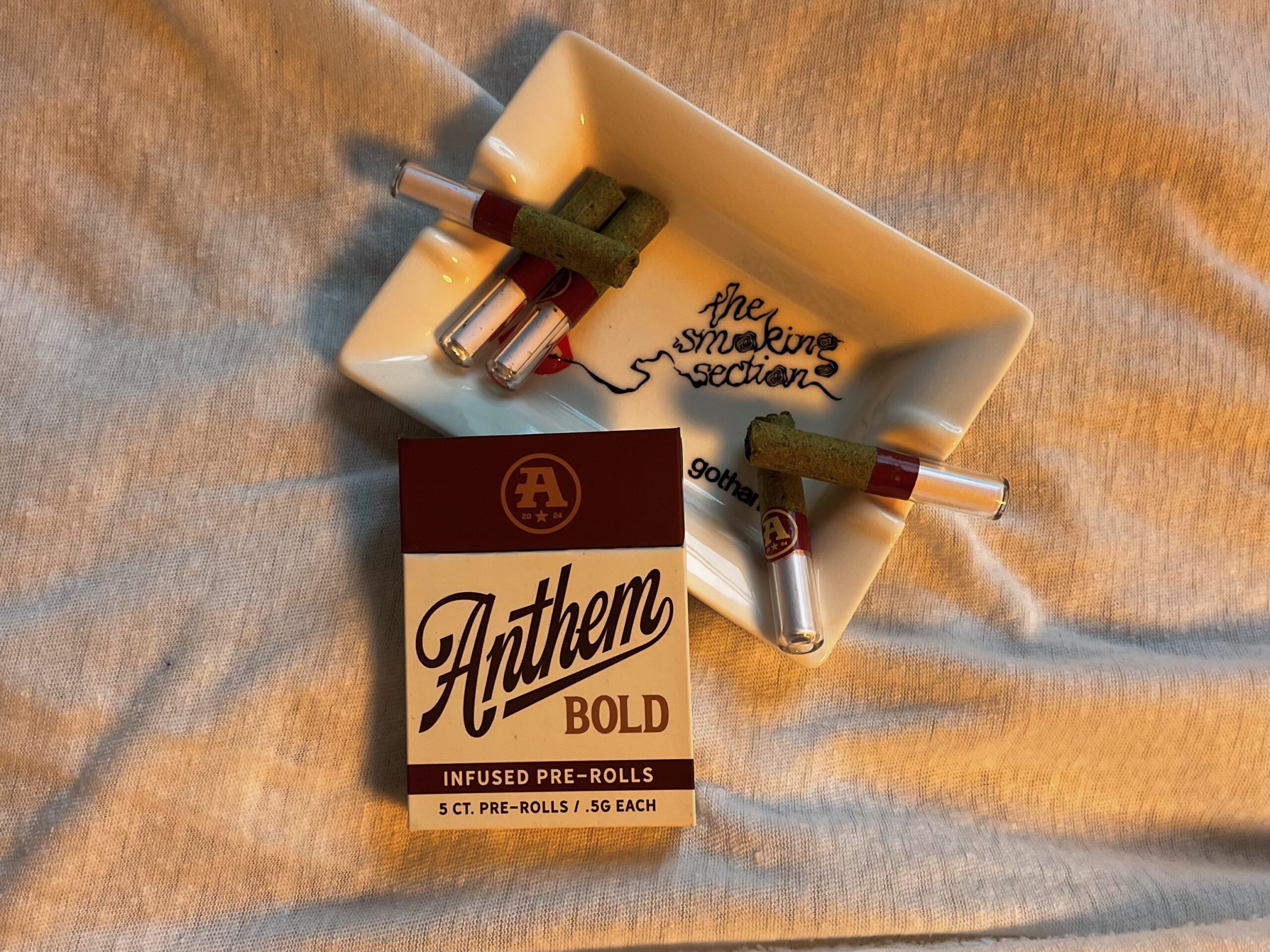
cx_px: 635
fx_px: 954
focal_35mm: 26
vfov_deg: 53.1
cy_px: 476
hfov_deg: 67.3
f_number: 1.6
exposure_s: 1/120
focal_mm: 5.1
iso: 100
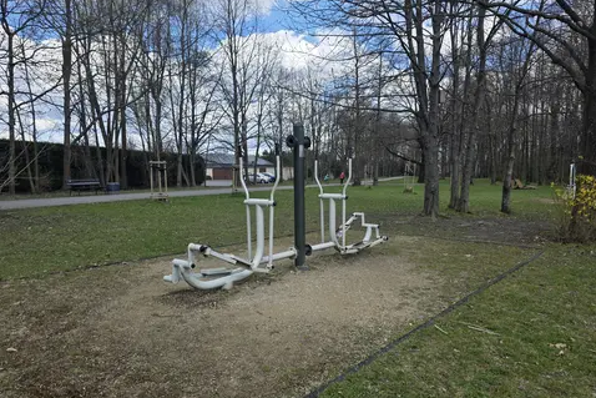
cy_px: 210
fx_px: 414
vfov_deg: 51.3
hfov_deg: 71.5
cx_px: 292
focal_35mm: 25
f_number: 1.7
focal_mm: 6.3
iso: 80
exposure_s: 1/2054
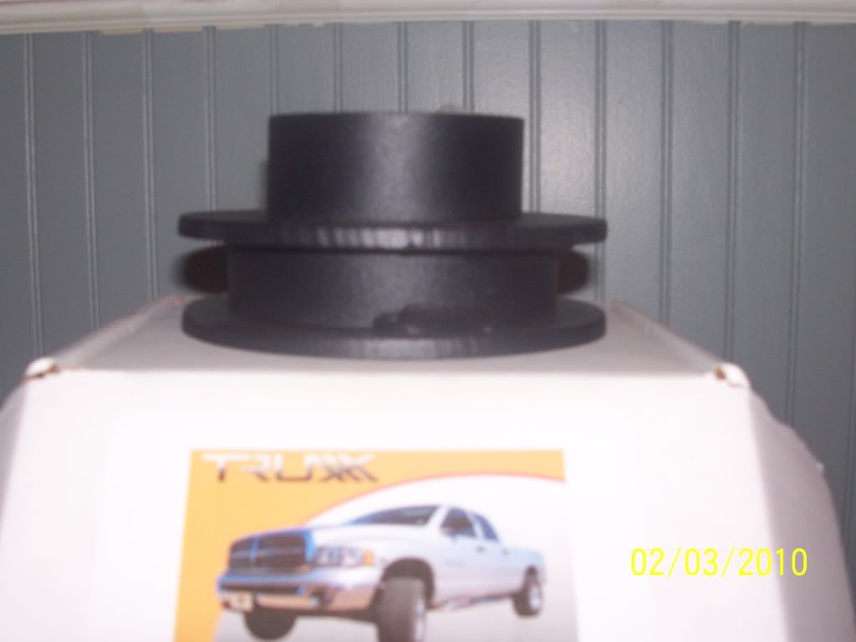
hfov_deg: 44.8
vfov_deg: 34.3
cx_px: 428
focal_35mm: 42
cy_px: 321
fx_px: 1039
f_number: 2.8
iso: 140
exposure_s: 1/60
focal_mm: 7.2
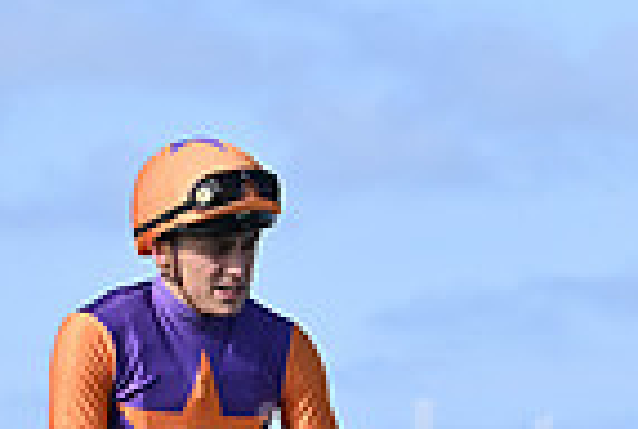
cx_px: 312
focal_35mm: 494
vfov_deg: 2.8
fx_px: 8773
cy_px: 771
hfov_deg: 4.2
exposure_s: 1/1600
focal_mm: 122
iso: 400
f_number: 6.3
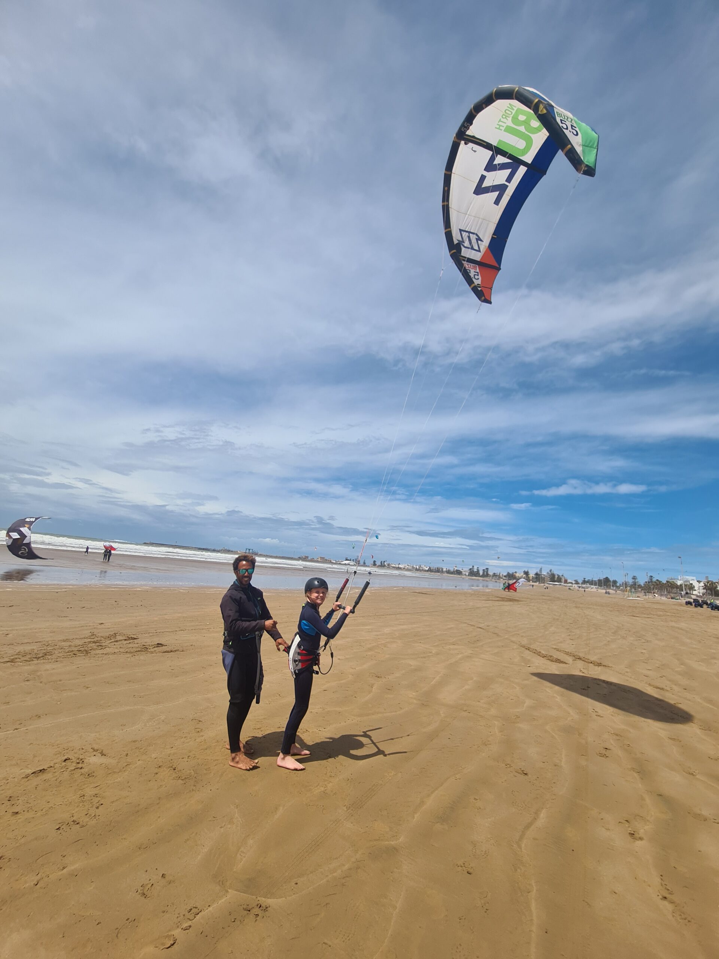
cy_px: 480
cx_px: 360
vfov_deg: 106.2
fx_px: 360
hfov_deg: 89.9
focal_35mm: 13
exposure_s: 1/3400
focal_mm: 2.2
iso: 50
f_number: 2.2
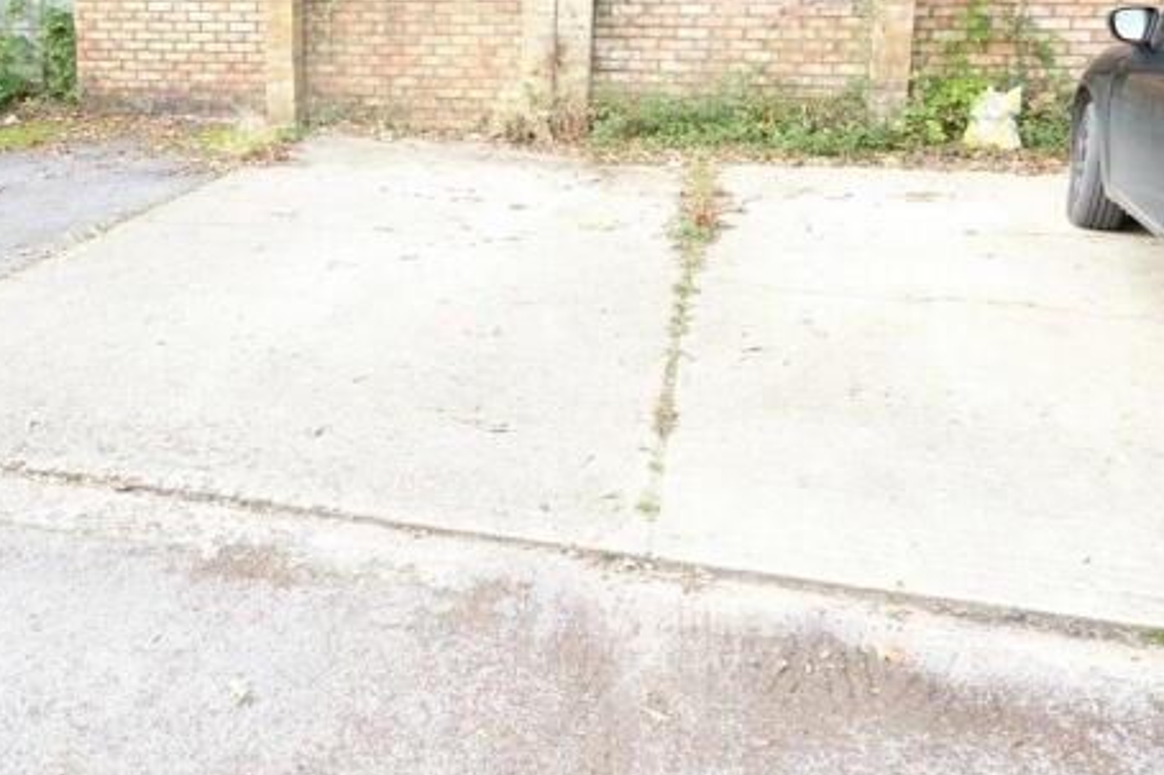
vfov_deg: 36.3
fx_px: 1164
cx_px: 372
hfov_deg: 52.0
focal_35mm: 36
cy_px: 229
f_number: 4
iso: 200
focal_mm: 16.6
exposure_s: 1/90
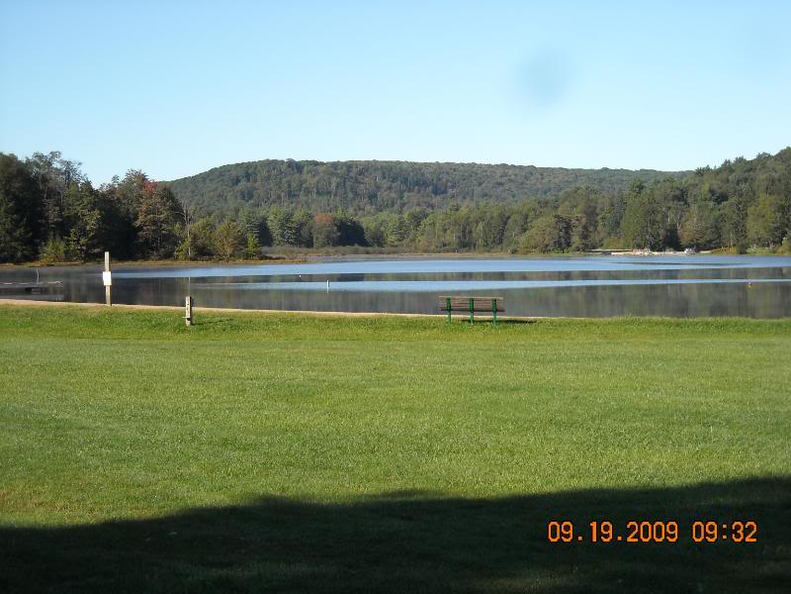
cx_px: 396
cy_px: 297
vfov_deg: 17.6
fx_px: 1919
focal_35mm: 84
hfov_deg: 23.3
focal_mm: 13.73
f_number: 4.1
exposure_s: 1/384
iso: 64
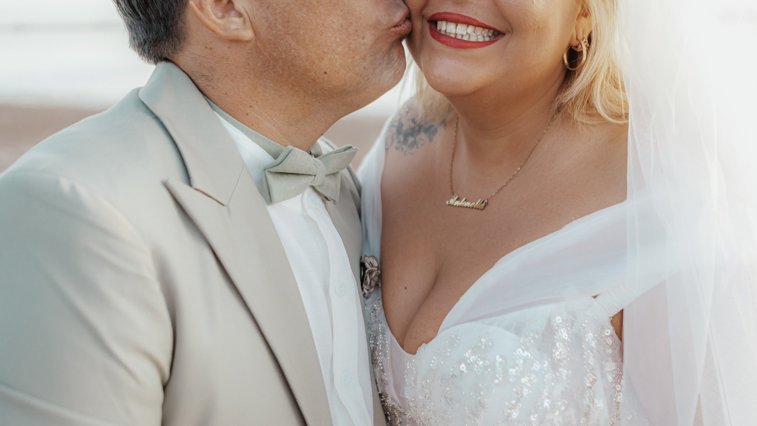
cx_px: 378
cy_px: 217
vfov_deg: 27.1
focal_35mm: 44
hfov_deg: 46.4
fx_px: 883
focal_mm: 28
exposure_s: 1/1000
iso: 400
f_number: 2.2
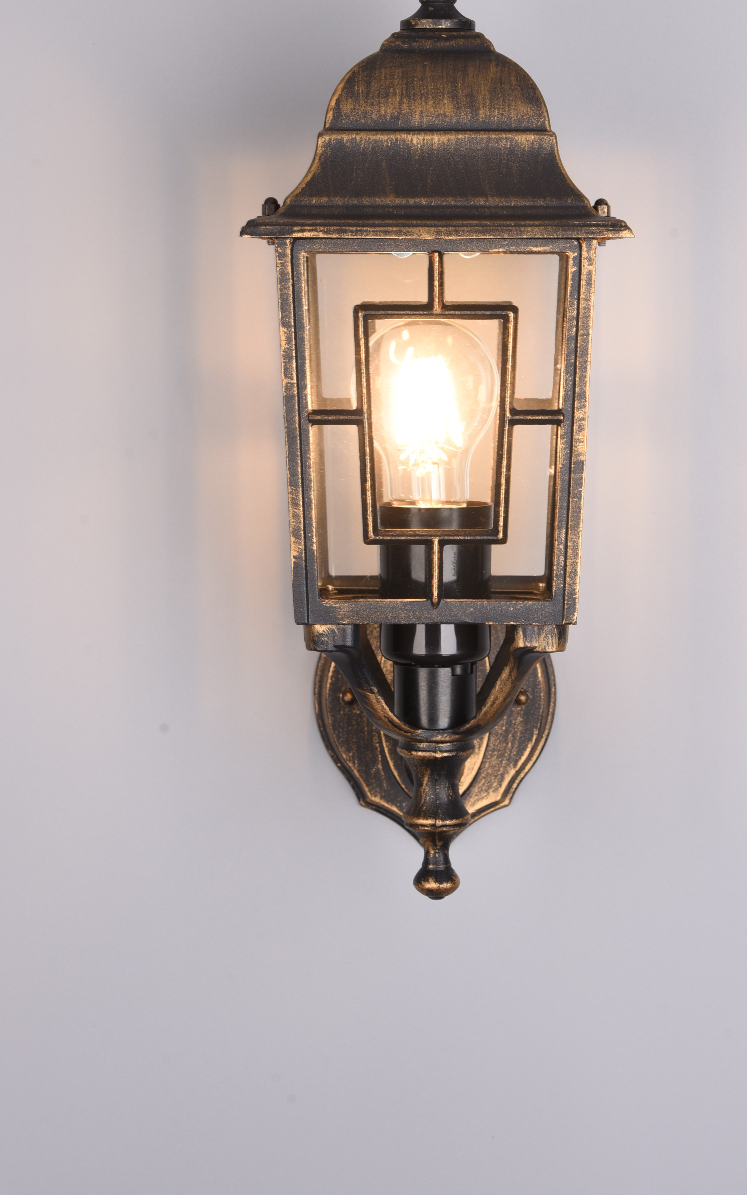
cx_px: 436
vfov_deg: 20.3
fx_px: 3322
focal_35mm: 102
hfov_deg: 12.8
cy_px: 427
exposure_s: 1/8
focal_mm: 75
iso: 100
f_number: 11
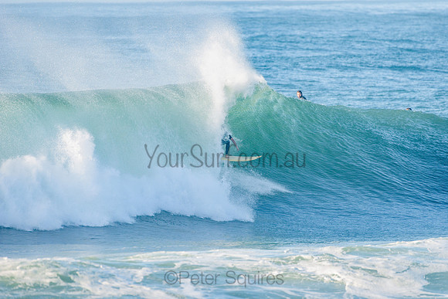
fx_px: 6223
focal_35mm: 500
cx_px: 224
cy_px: 150
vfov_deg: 2.8
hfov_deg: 4.1
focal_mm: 500
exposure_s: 1/1600
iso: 360
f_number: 5.6
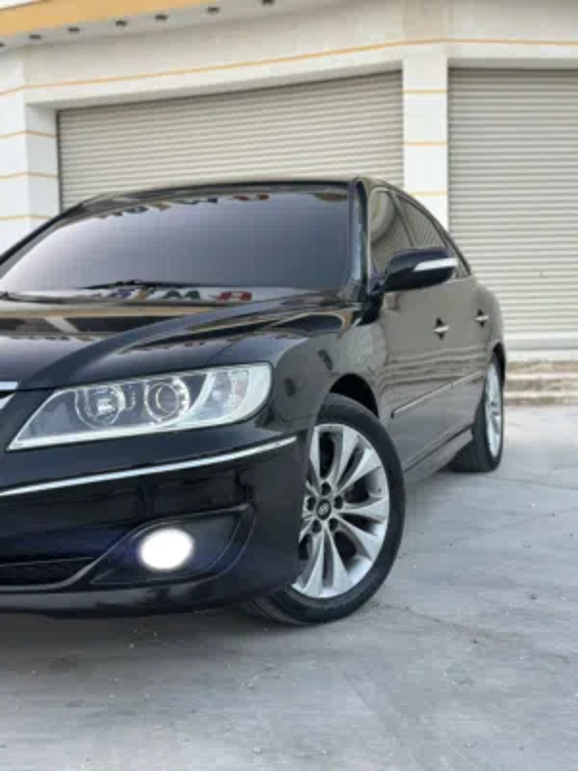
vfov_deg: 39.7
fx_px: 1069
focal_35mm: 48
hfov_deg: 30.3
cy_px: 386
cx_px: 289
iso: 80
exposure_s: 1/121
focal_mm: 6.86
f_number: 1.78
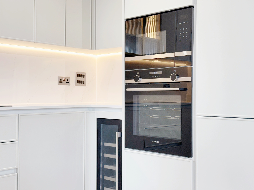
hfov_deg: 39.7
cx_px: 127
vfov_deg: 30.3
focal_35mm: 48
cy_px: 95
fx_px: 352
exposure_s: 1/100
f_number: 1.78
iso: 50
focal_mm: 6.86
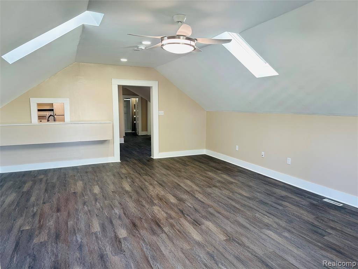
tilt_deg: -7.6
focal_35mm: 24
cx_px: 179
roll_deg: +0.5
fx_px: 248
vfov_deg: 56.8
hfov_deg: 71.6
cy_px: 134
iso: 125
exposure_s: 1/120
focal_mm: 6.86
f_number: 1.78
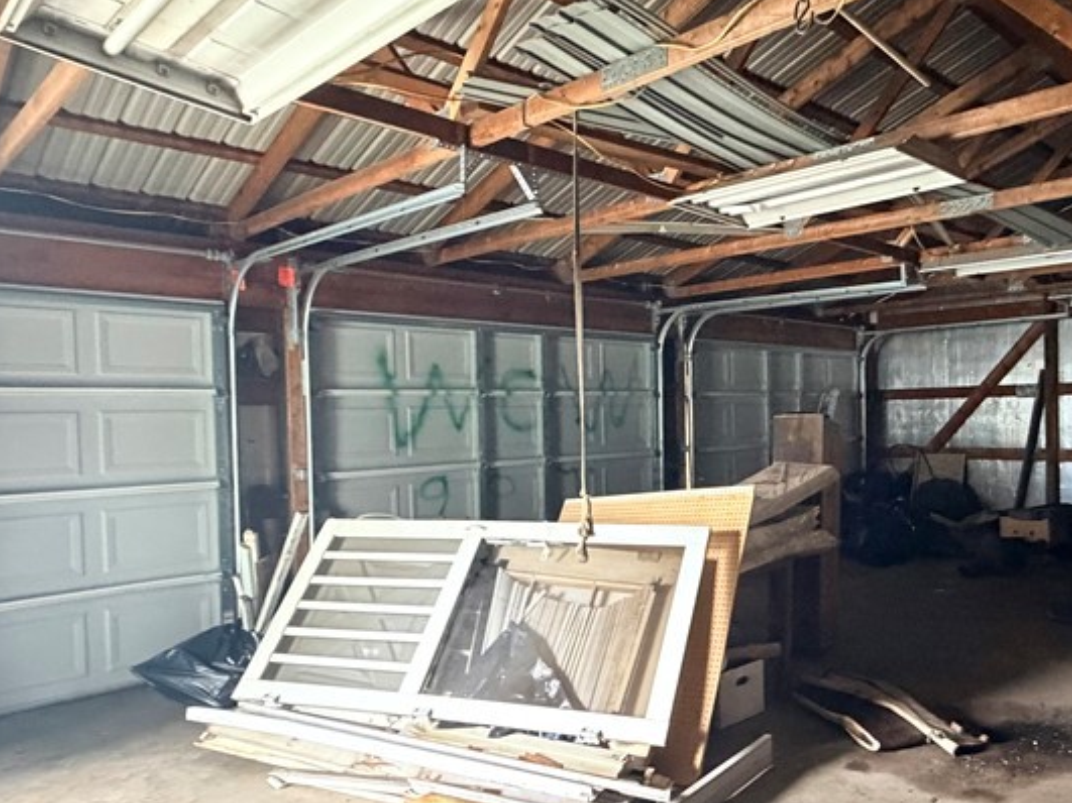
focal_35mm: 27
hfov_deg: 63.5
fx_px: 836
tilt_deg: +0.2
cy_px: 436
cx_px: 723
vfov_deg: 51.3
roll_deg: +2.0
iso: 1000
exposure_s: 1/60
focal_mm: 2.22
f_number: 2.2
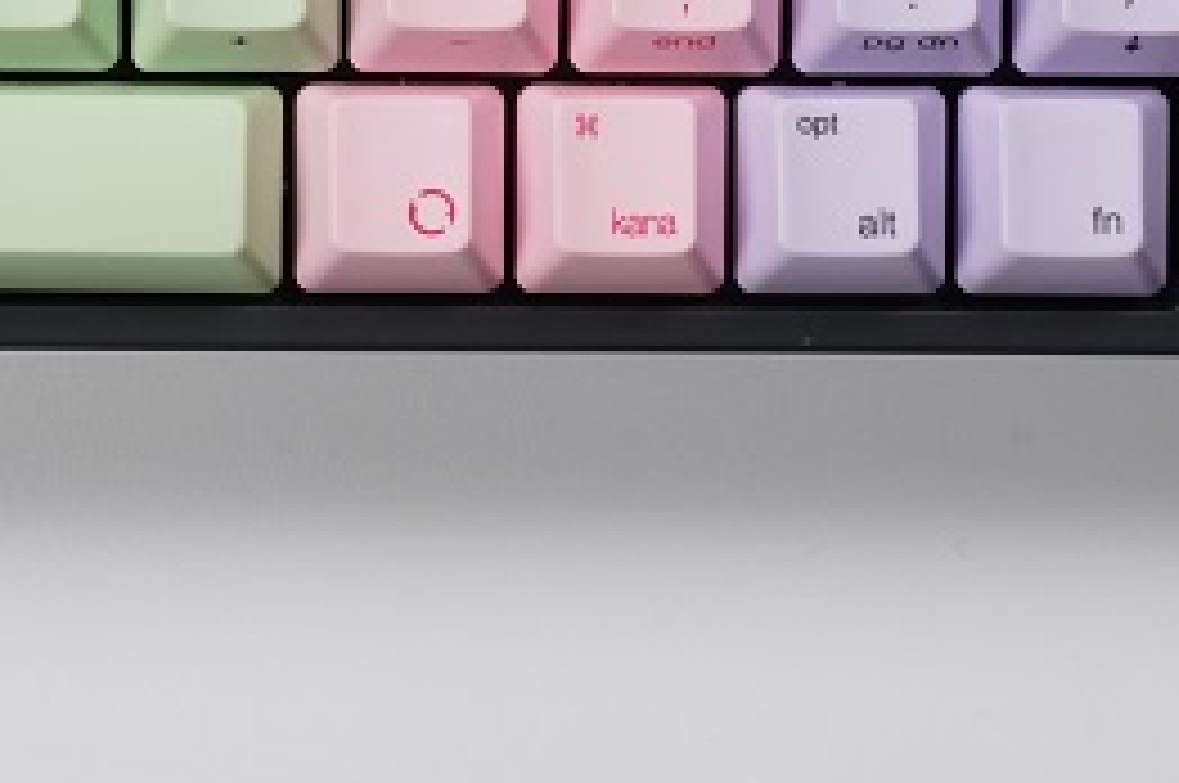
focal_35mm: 191
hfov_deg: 10.7
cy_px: -207
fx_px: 6247
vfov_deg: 7.1
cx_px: 234
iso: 800
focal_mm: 50
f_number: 22
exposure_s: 1/15
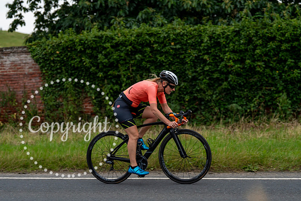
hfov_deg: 22.0
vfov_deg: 14.8
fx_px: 775
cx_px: 150
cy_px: 100
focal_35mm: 93
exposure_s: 1/800
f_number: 2.8
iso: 800
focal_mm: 90
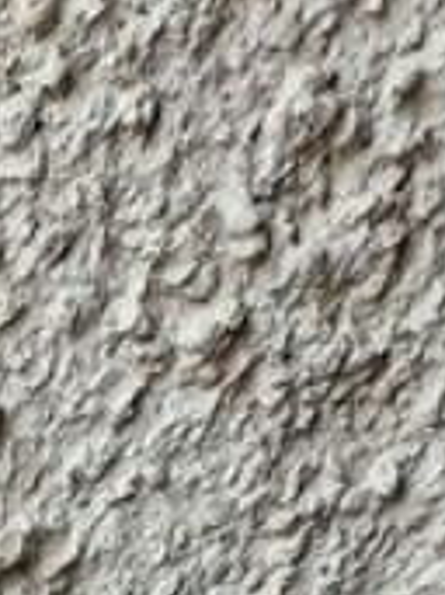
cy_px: 2288
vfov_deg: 7.5
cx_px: -1161
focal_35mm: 195
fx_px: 3347
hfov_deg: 6.5
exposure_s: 1/60
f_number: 2
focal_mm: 4.6
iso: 64
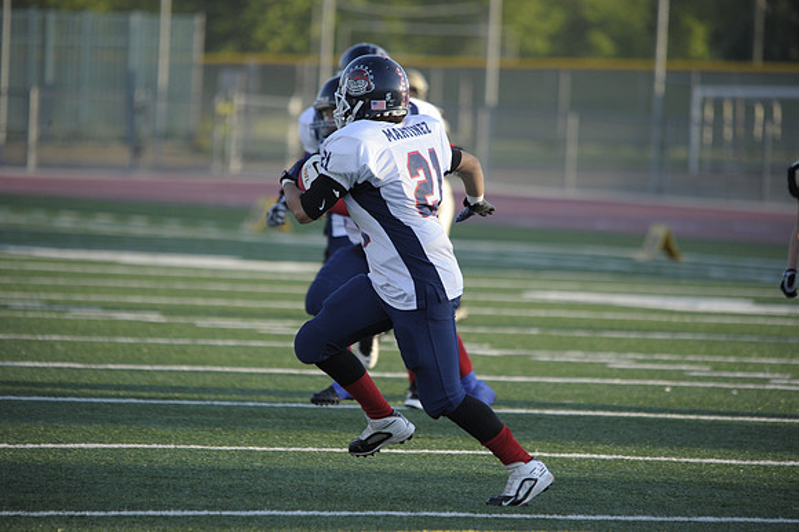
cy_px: 266
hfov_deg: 5.2
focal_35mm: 400
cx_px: 400
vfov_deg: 3.4
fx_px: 8872
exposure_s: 1/1000
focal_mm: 400
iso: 1600
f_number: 6.3
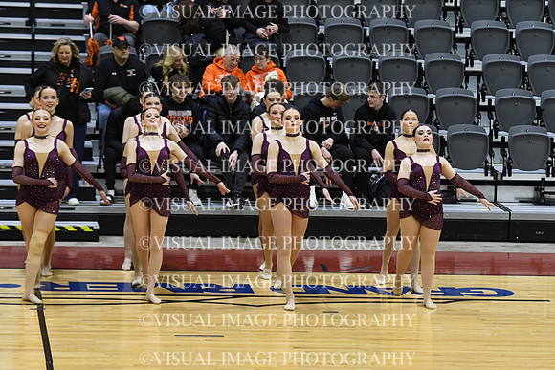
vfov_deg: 7.5
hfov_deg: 11.2
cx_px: 278
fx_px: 2822
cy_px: 185
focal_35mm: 183
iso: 4000
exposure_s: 1/400
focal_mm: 122
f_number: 3.5
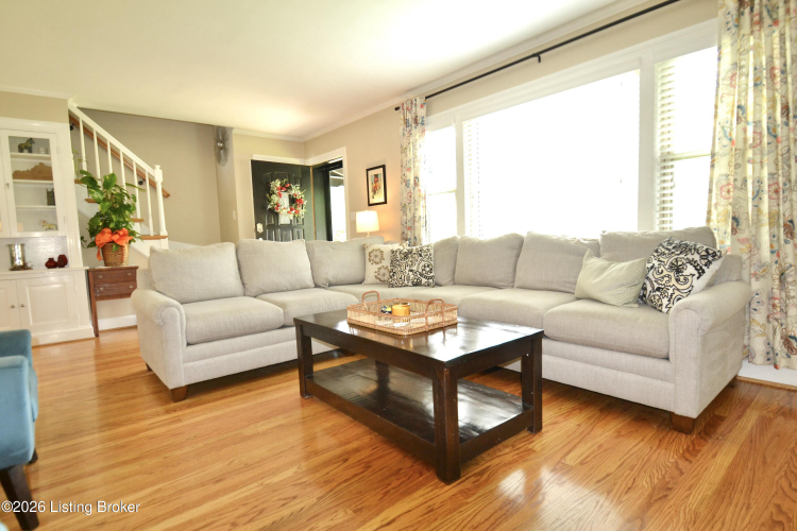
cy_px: 266
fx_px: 382
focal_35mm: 17
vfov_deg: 69.7
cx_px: 398
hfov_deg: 92.4
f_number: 3.5
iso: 640
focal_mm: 11.5
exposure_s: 1/60
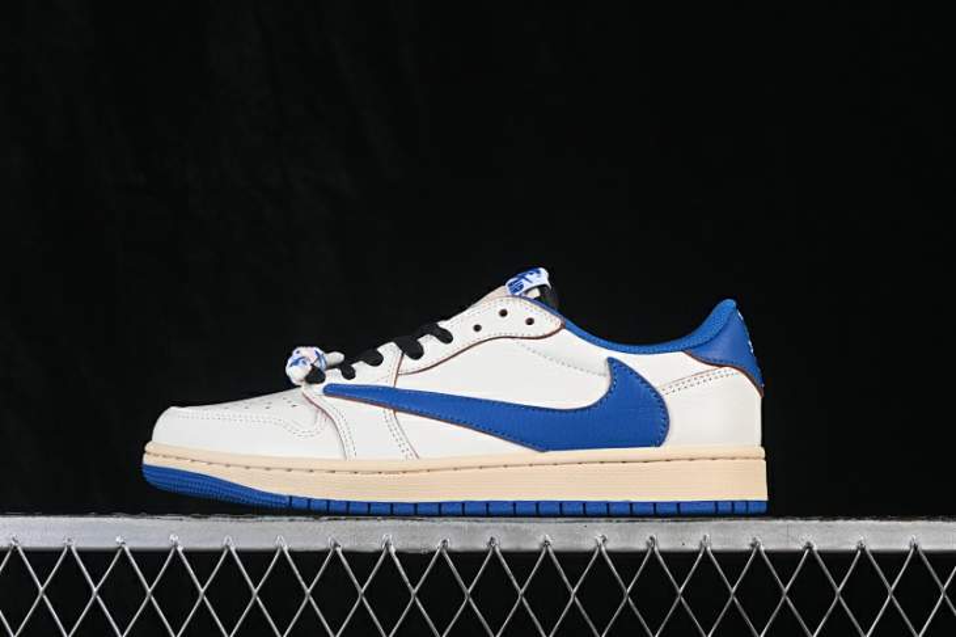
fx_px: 1991
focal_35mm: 75
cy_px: 318
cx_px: 478
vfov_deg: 18.2
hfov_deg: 27.0
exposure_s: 1/80
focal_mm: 50
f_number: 8
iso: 160
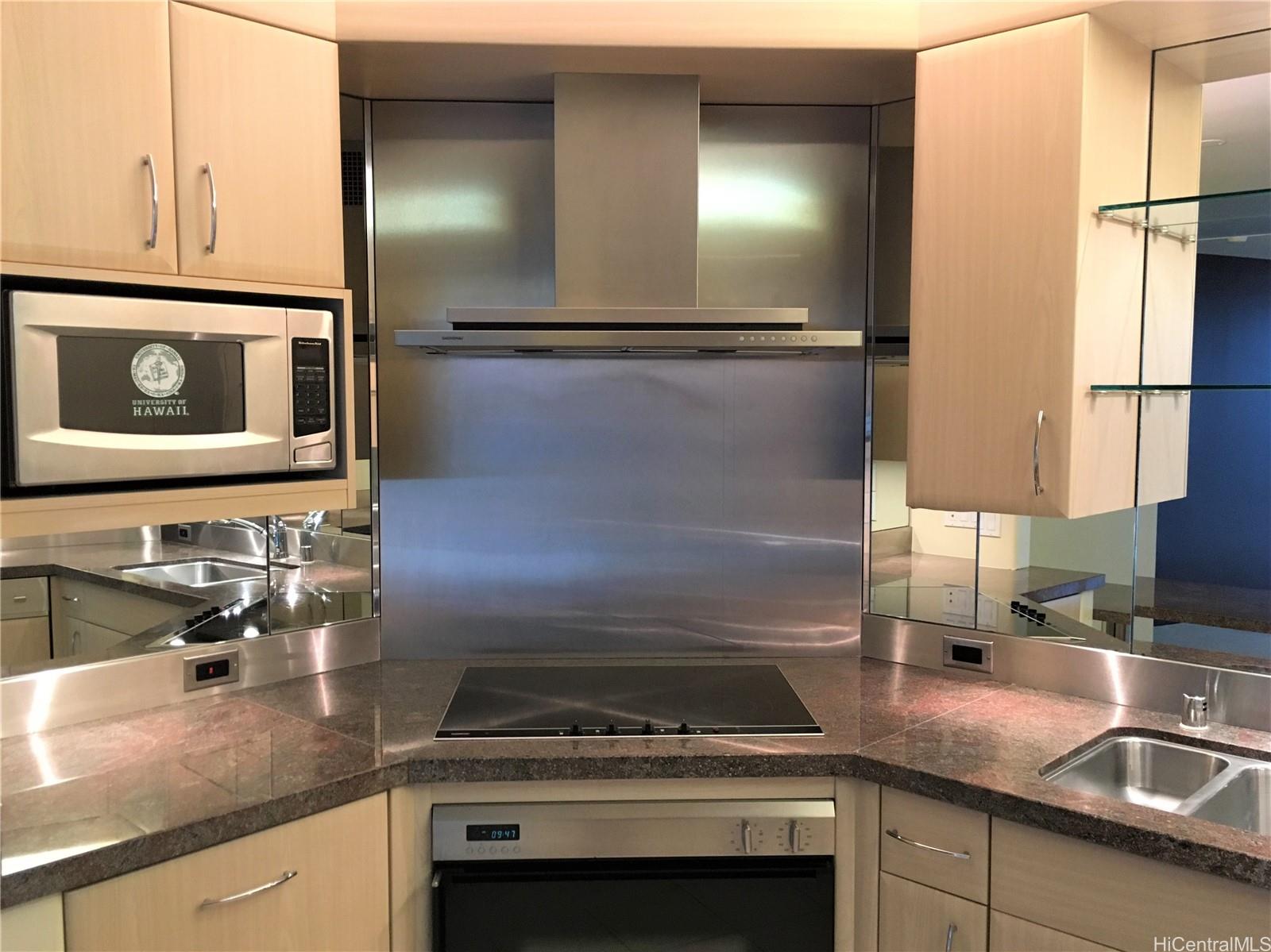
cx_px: 636
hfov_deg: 61.7
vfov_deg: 48.2
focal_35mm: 29
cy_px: 476
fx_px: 1064
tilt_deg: -6.0
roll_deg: -0.9
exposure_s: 1/30
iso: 160
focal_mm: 4.15
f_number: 2.2
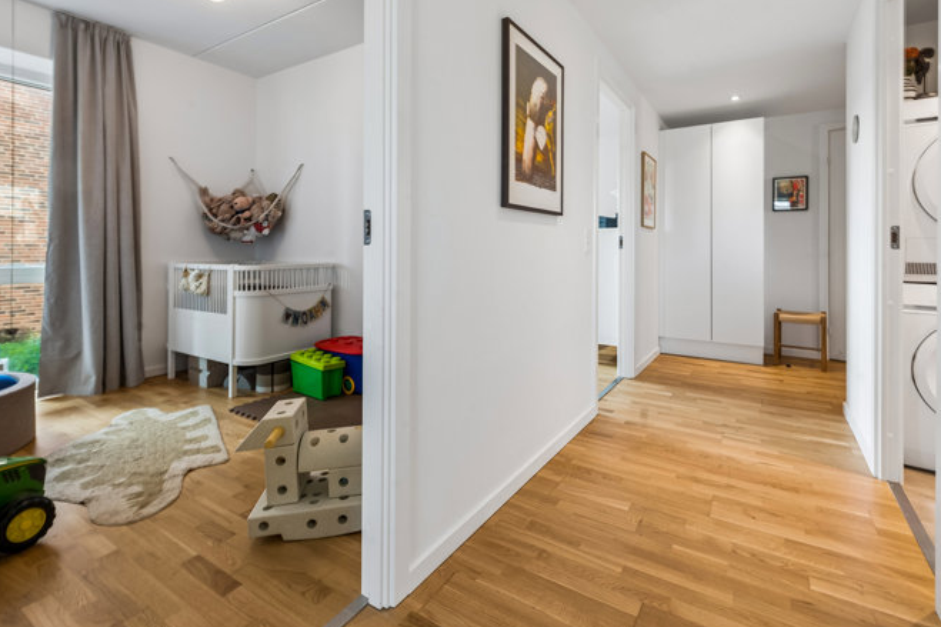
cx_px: 487
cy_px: 252
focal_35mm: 17
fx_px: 444
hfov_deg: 93.3
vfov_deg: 69.7
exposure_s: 1/15
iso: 250
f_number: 9
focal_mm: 14
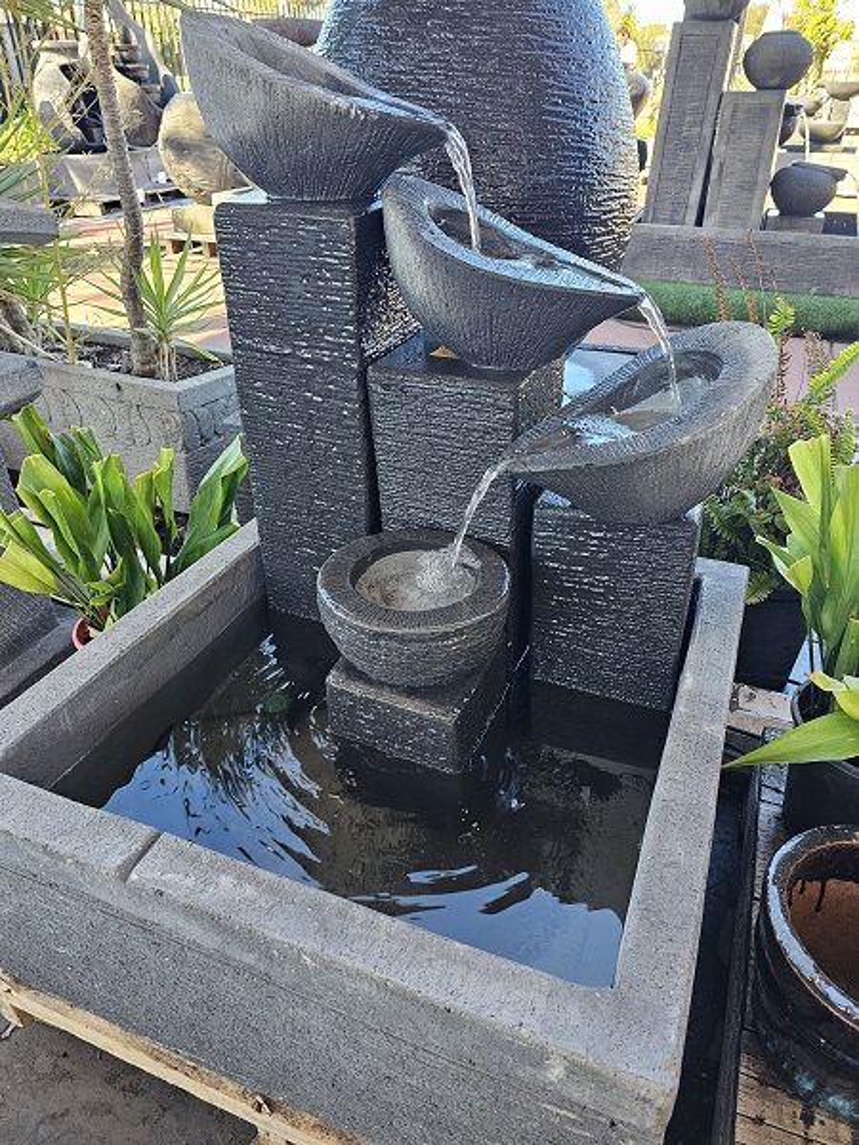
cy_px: 572
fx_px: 761
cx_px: 430
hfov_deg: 58.9
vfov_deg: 73.9
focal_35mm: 23
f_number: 1.7
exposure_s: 1/100
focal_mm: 6.3
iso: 100
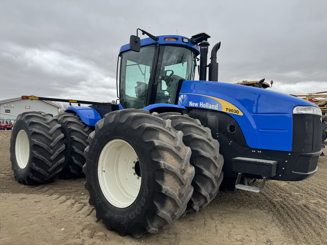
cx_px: 164
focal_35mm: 24
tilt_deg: -0.9
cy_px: 122
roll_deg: -0.3
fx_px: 227
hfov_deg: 71.6
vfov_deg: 56.8
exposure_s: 1/1869
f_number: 1.78
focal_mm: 6.76
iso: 80
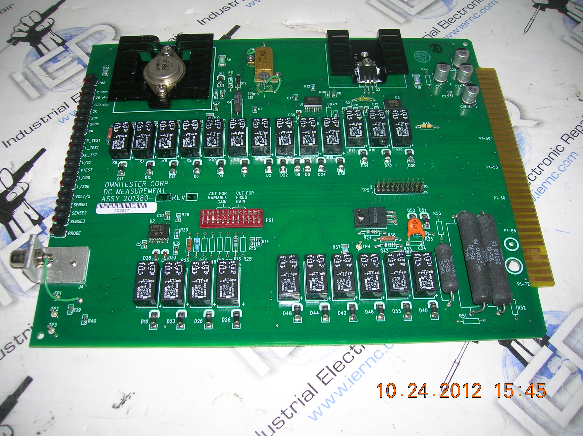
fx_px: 572
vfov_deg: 41.7
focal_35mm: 34
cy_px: 218
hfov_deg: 54.0
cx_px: 292
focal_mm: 5.7
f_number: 2.9
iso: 50
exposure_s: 1/60.1
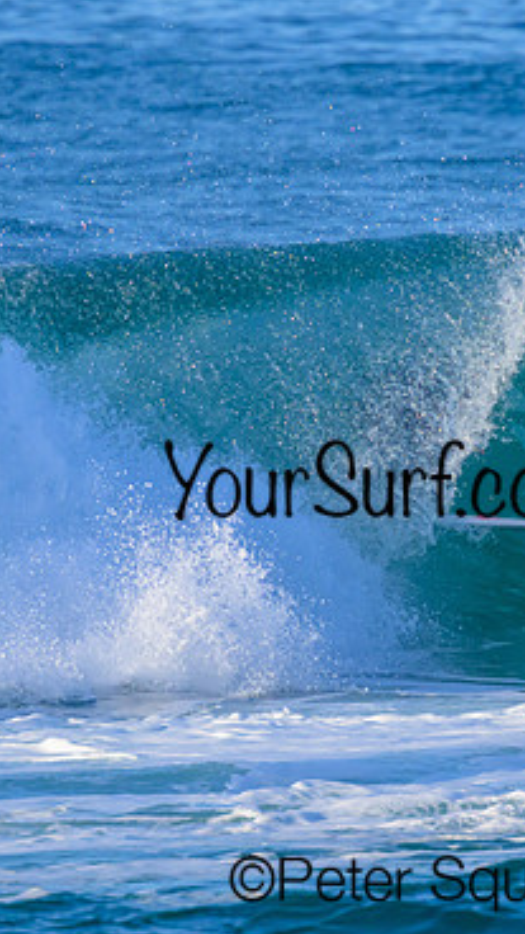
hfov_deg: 0.9
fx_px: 32717
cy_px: 458
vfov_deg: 1.6
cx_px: 426
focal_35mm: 1322
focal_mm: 800
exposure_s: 1/2000
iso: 2200
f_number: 11
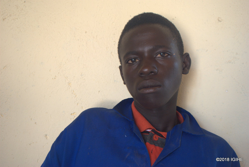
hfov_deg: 41.1
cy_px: 84
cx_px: 124
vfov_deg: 28.2
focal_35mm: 48
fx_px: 332
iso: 280
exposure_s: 1/30
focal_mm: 32
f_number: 4.8
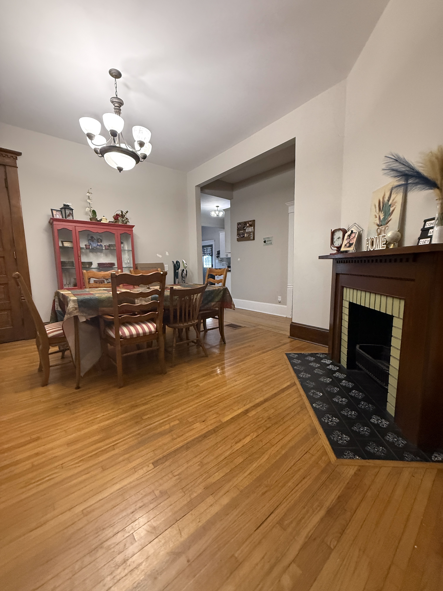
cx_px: 222
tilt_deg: -9.3
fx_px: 239
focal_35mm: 14
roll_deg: -2.1
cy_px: 296
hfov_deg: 85.7
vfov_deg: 102.1
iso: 640
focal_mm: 2.22
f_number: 2.2
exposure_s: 1/120
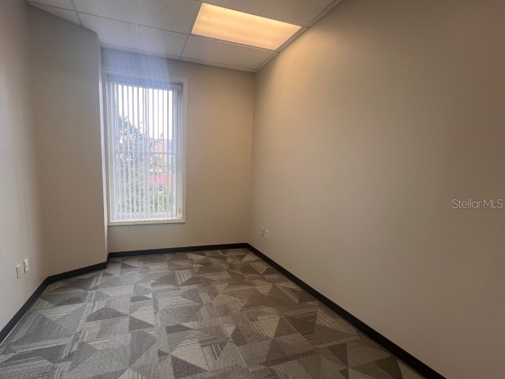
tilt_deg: -9.9
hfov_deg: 97.4
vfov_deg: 81.7
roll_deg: -1.6
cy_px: 203
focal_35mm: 15
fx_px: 219
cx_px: 214
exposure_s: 1/120
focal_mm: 1.57
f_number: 1.8
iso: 50
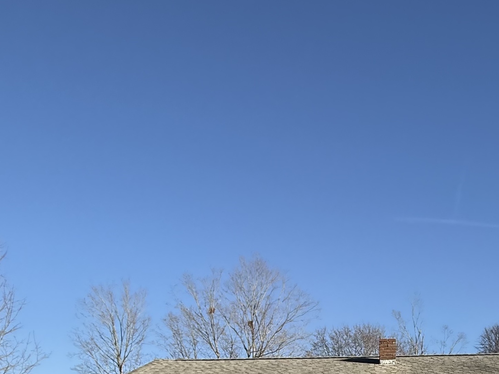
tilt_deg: +0.9
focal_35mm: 39
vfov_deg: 30.2
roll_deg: +0.1
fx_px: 562
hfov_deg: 46.3
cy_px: 469
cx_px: 370
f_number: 2.2
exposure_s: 1/1795
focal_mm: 2.22
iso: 50
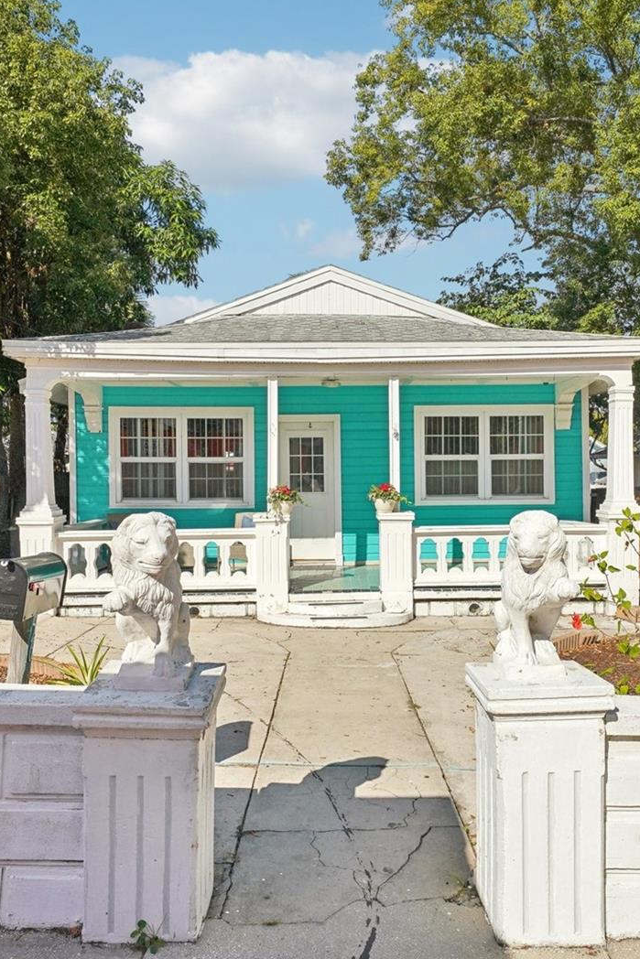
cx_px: 363
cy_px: 480
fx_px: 773
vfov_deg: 63.7
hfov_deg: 44.9
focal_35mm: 29
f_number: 8
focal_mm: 19
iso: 800
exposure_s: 1/4000
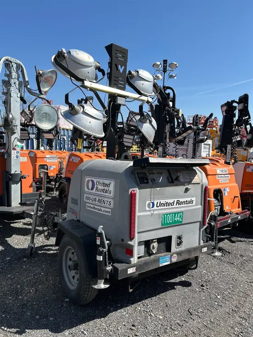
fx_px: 253
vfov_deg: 67.3
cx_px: 126
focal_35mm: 26
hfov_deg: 53.1
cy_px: 168
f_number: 1.5
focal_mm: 5.7
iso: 50
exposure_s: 1/3831
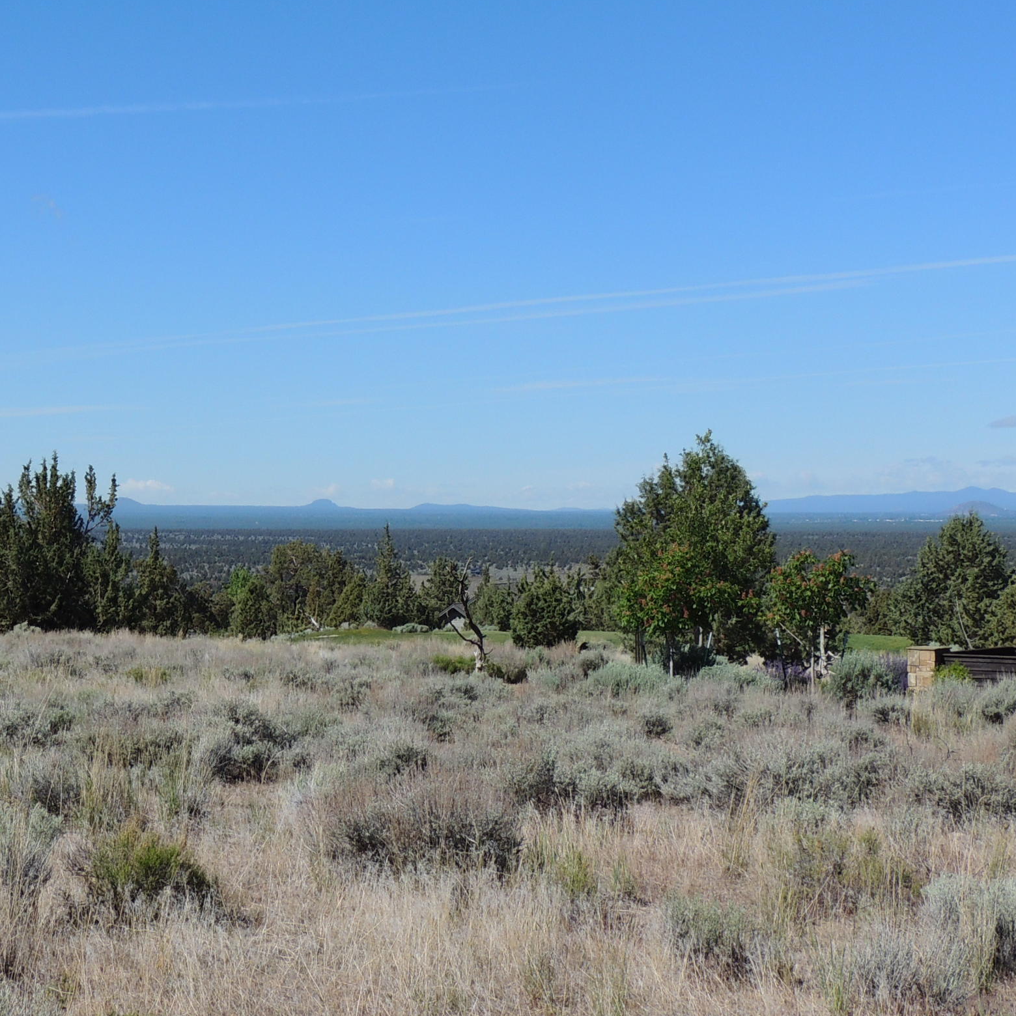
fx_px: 2258
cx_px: 205
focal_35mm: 68
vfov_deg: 25.4
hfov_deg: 24.9
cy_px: 468
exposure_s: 1/1250
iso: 100
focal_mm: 7.1
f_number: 3.7
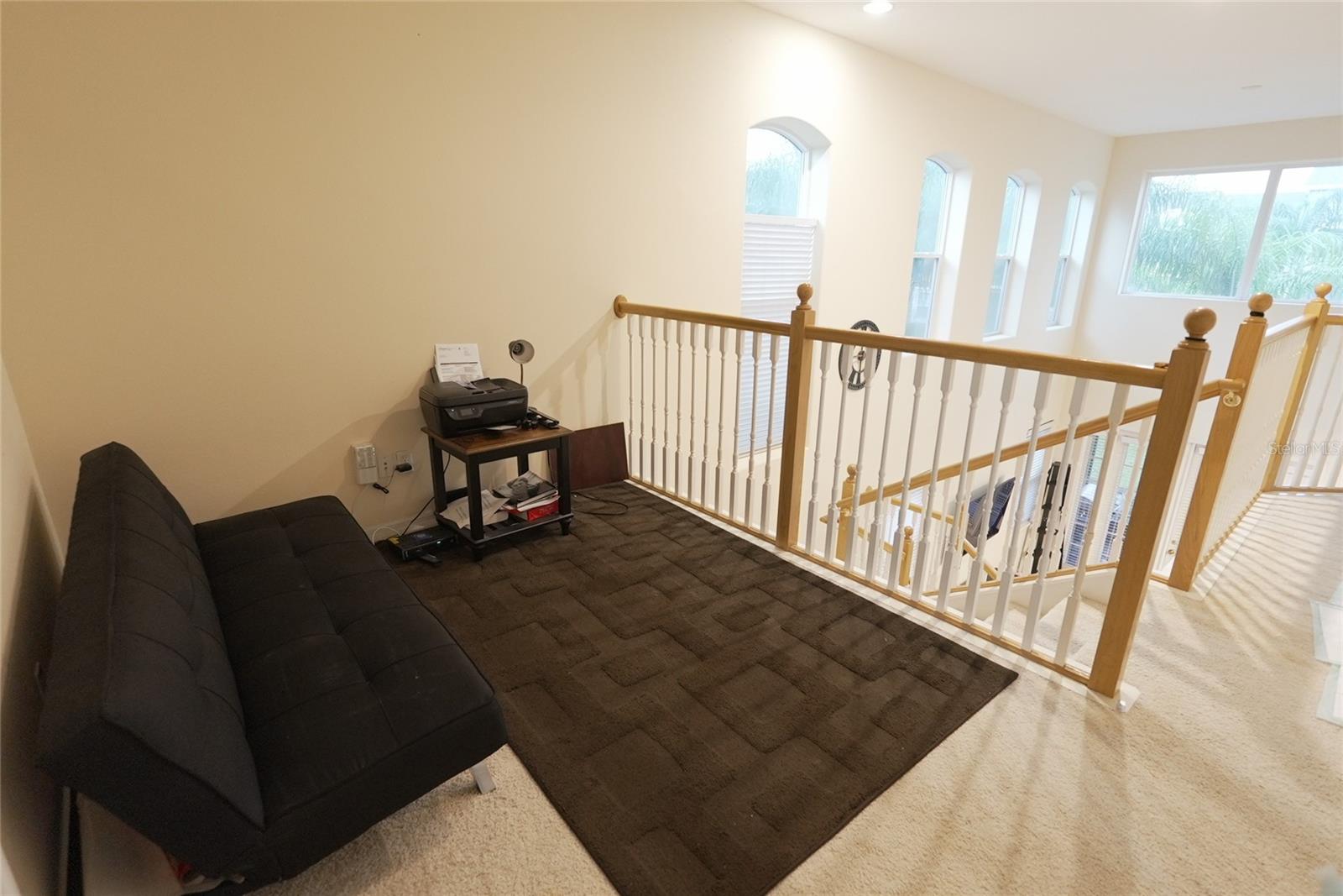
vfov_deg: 73.8
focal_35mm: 16
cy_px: 448
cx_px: 672
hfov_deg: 96.7
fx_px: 597
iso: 800
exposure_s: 1/30
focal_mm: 11
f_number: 1.8
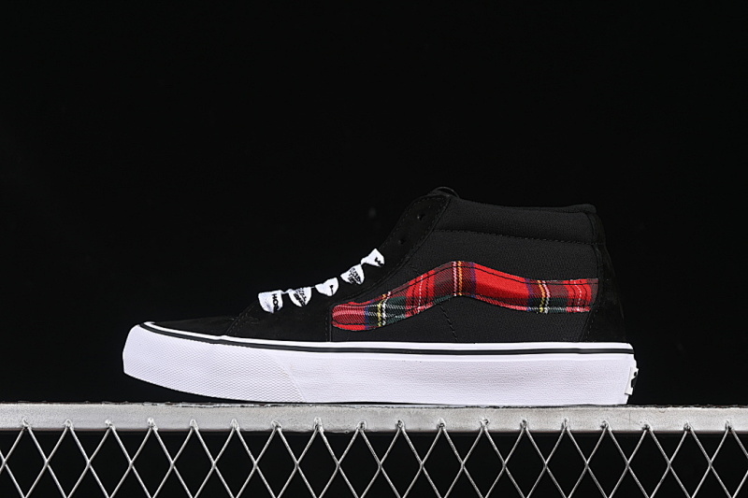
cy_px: 249
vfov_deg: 18.2
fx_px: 1558
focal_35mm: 75
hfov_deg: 27.0
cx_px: 374
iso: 160
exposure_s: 1/60
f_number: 6.3
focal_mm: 50
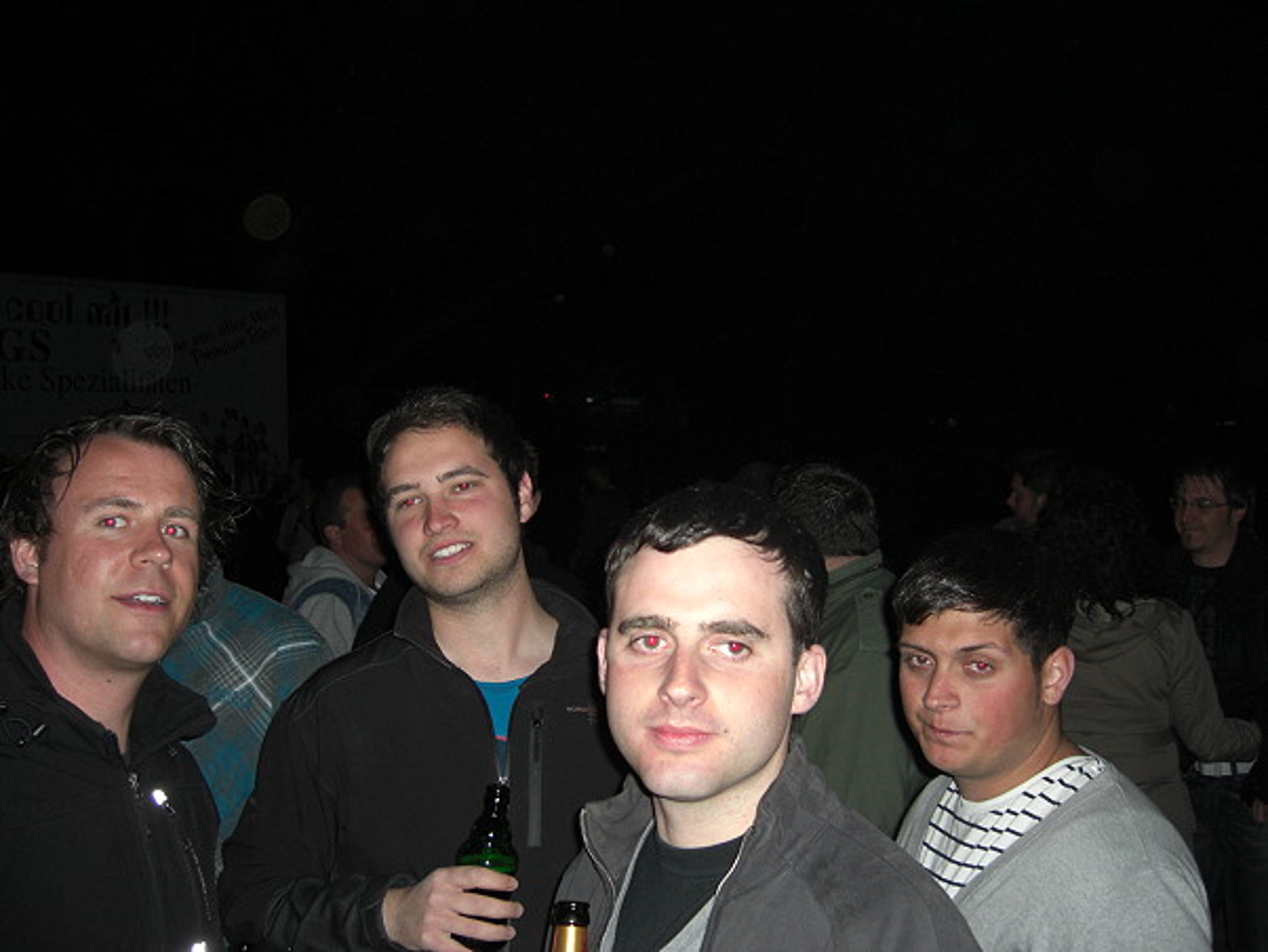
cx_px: 634
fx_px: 1393
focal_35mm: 38
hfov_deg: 49.0
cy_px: 476
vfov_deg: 37.7
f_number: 2.8
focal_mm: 7.9
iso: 200
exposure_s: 1/60
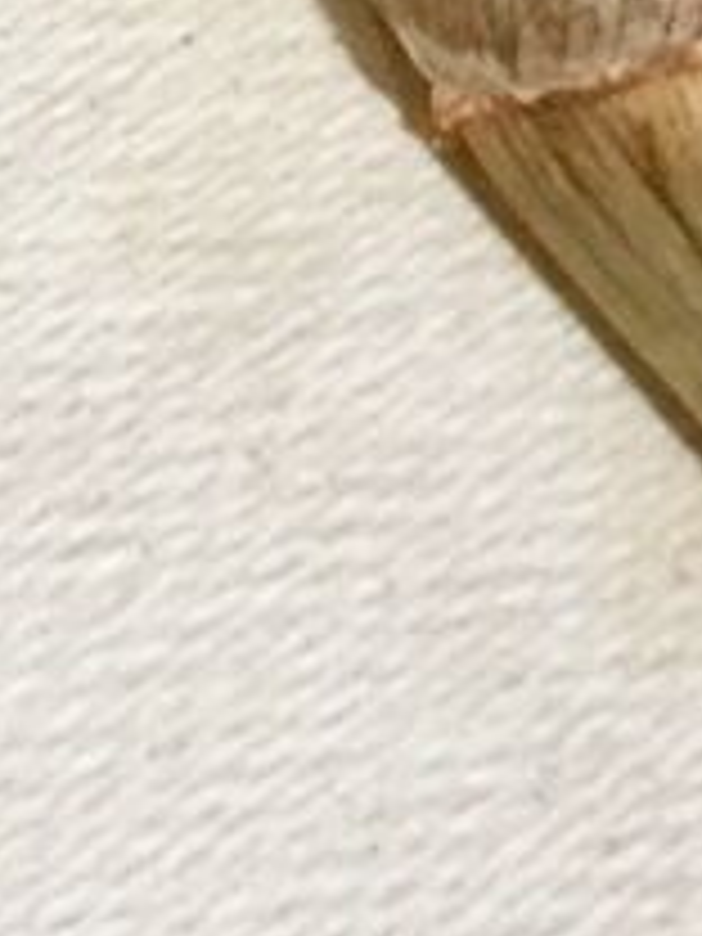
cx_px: -144
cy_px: -1058
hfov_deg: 6.5
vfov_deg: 8.2
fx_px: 6165
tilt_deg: -48.4
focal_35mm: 228
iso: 64
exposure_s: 1/17
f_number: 2.2
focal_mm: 4.15
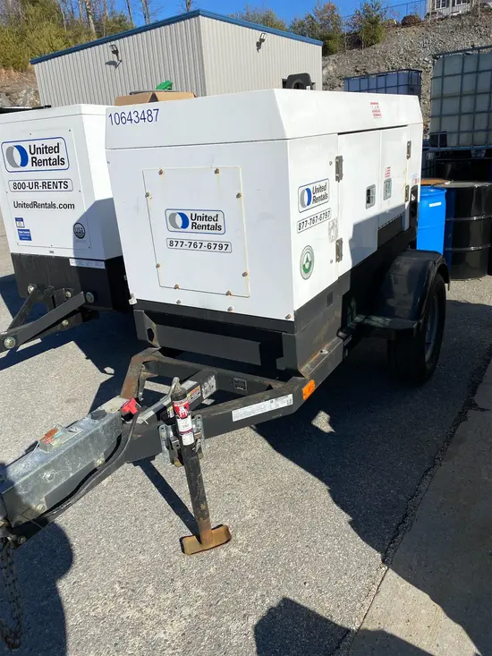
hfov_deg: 53.1
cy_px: 328
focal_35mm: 26
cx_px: 246
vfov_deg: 67.3
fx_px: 493
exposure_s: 1/5025
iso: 32
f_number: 1.8
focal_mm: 4.25
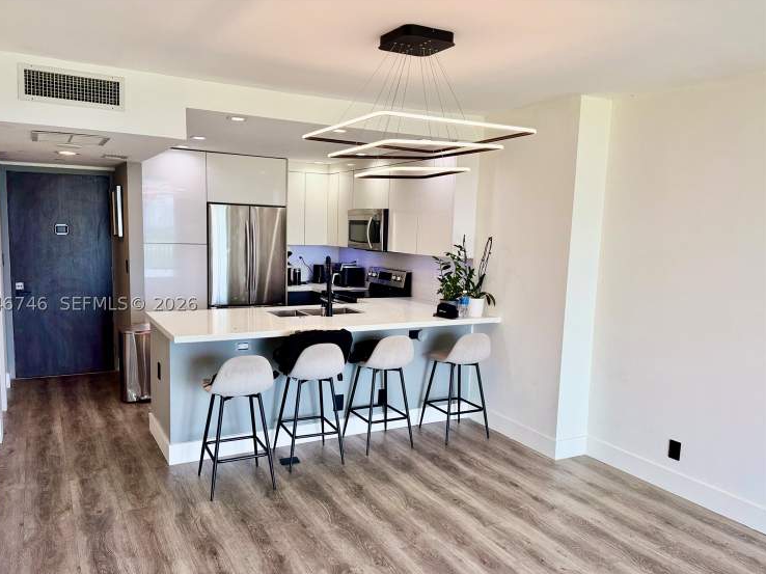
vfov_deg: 53.0
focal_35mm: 26
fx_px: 575
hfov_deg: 67.2
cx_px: 356
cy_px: 304
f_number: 1.78
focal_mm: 6.76
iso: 64
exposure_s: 1/140
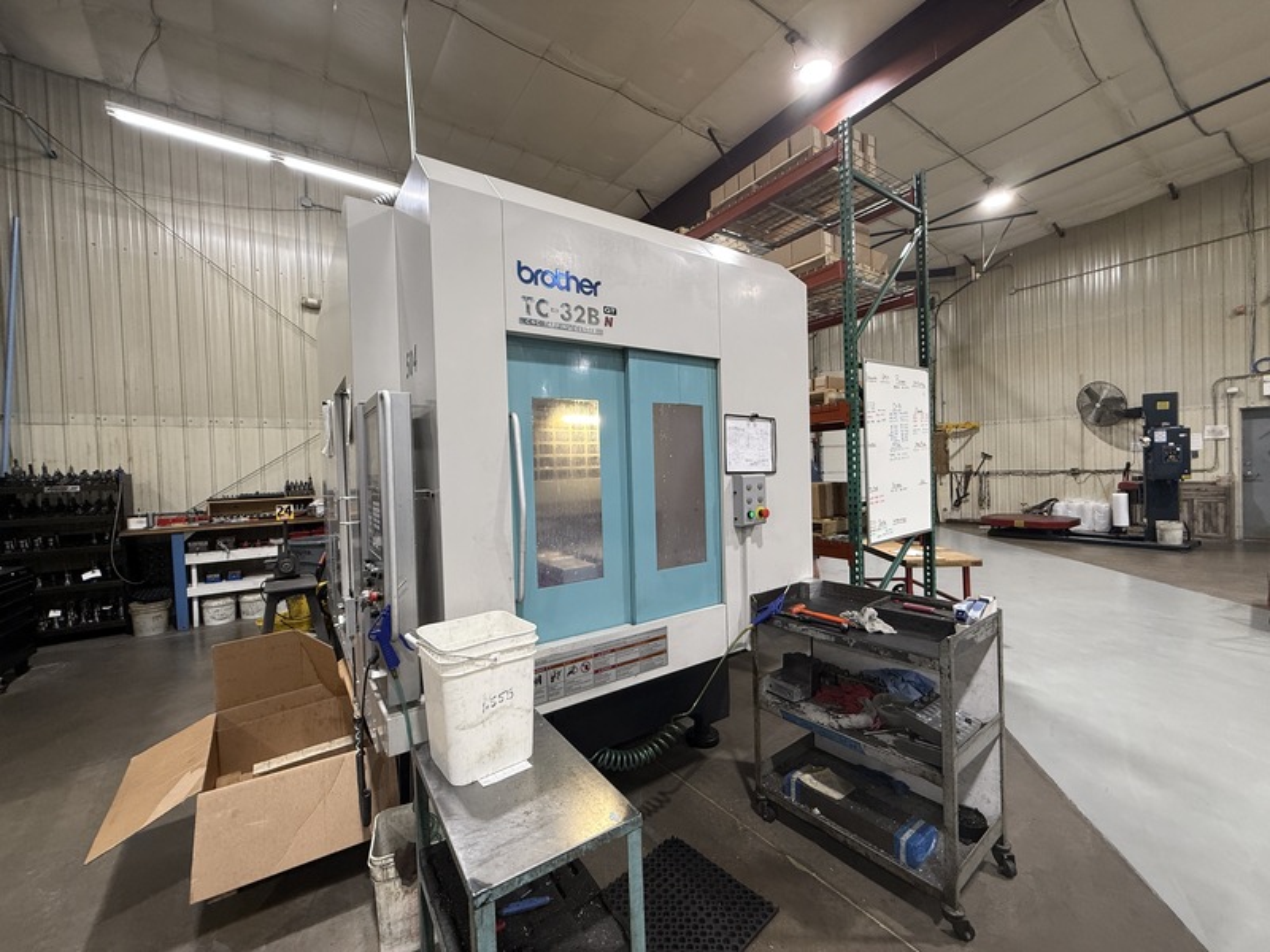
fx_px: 514
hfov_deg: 102.1
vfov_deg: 85.7
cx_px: 635
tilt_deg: -0.8
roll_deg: +2.6
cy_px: 476
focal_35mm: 14
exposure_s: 1/120
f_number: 2.2
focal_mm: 2.22
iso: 160
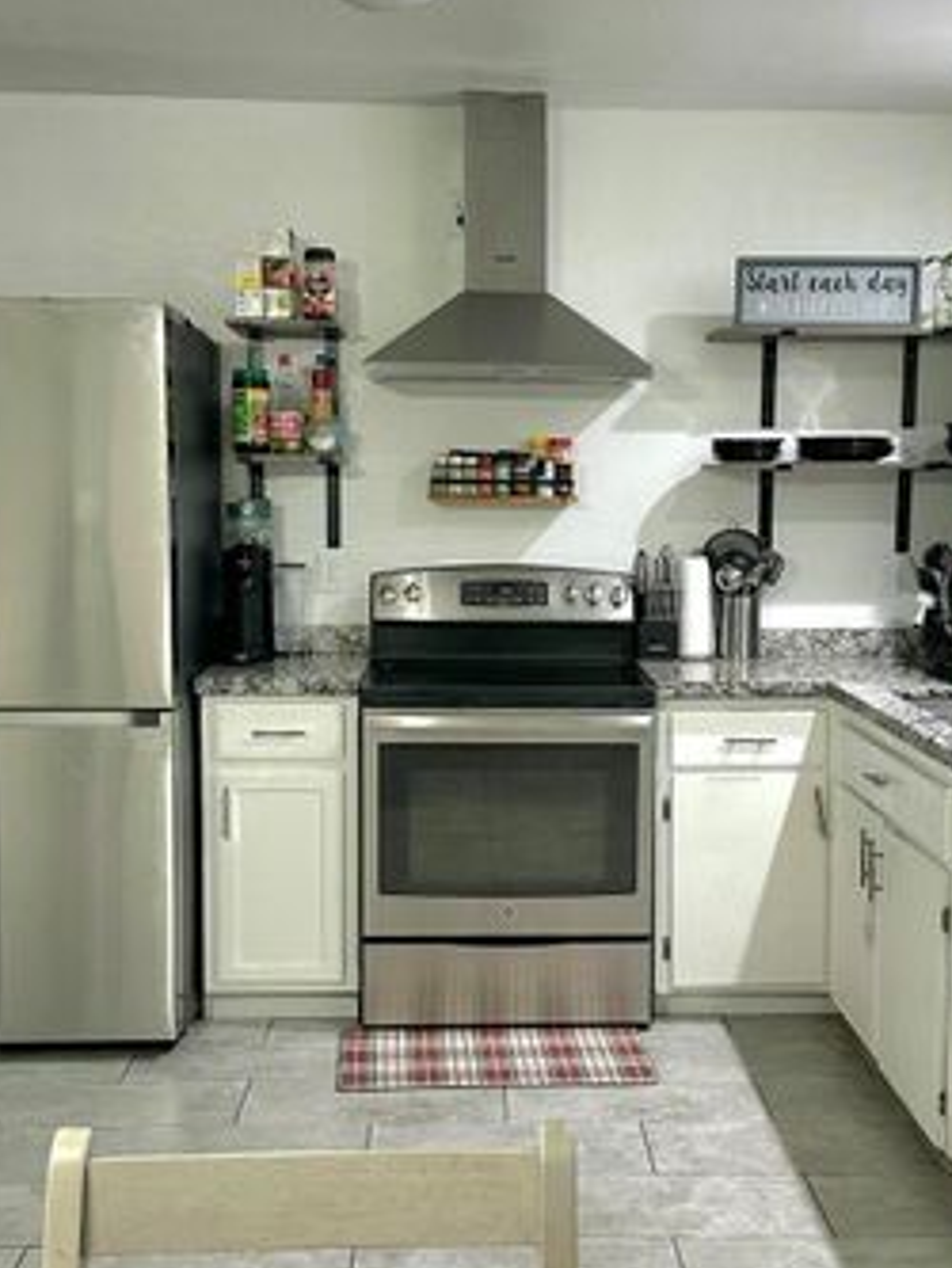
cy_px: 680
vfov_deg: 39.6
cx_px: 556
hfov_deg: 30.2
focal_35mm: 48
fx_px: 1759
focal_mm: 6.86
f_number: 1.78
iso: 250
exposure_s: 1/60.2
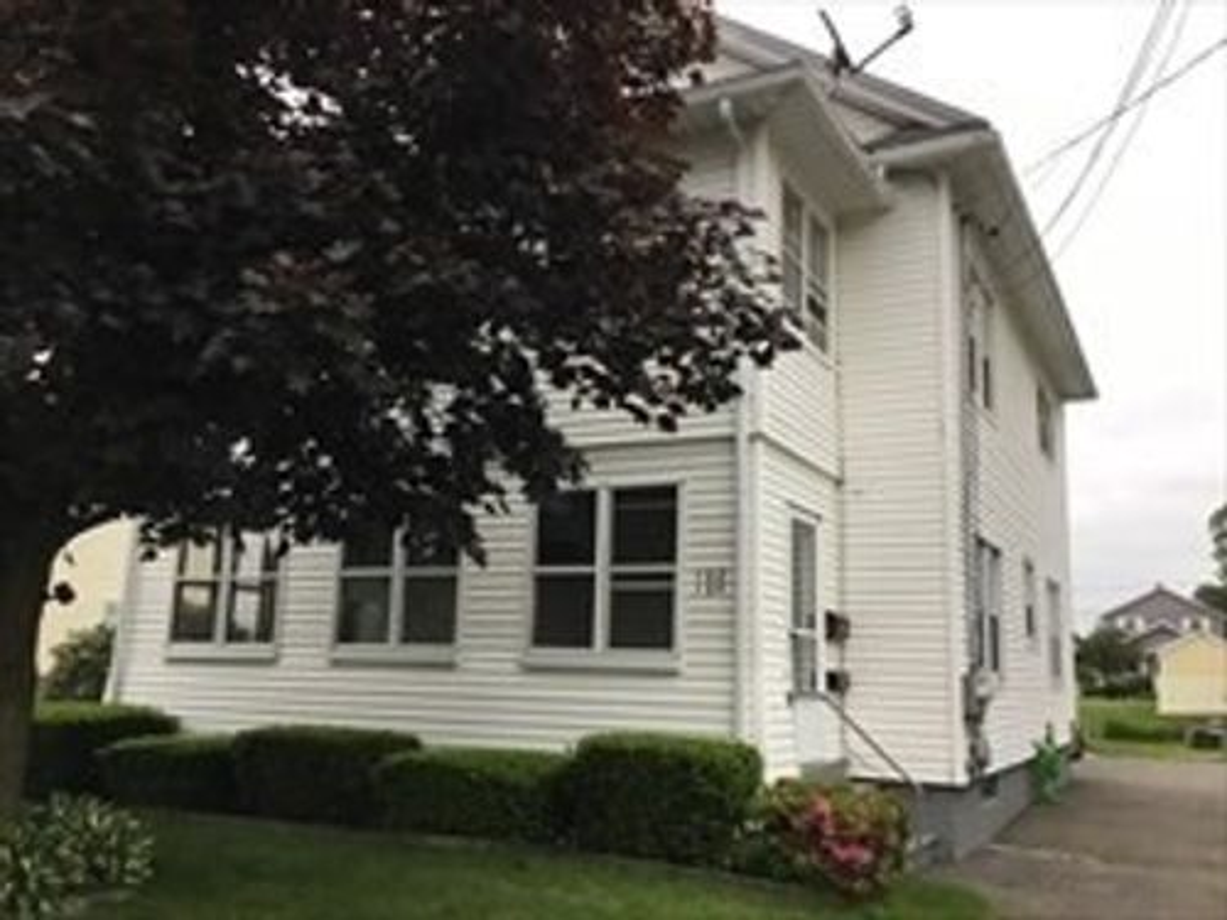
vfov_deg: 45.4
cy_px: 460
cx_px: 614
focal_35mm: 31
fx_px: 1099
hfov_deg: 58.4
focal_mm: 3.3
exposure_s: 1/40
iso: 25
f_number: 2.4
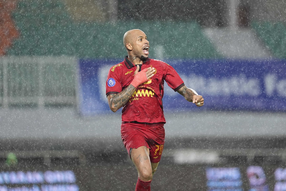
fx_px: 2383
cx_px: 143
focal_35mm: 300
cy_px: 96
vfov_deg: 4.6
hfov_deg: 6.9
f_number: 2.8
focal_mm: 300
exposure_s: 1/1250
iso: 2500
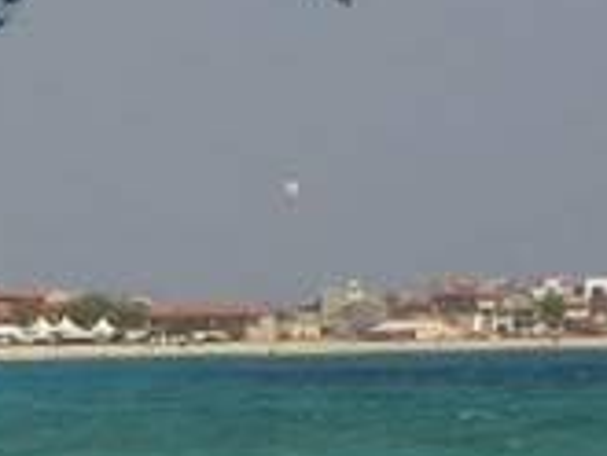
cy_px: 552
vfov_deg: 2.8
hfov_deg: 3.8
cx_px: 33
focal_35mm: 524
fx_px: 9195
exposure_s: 1/792
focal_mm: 14.1
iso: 50
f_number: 4.7
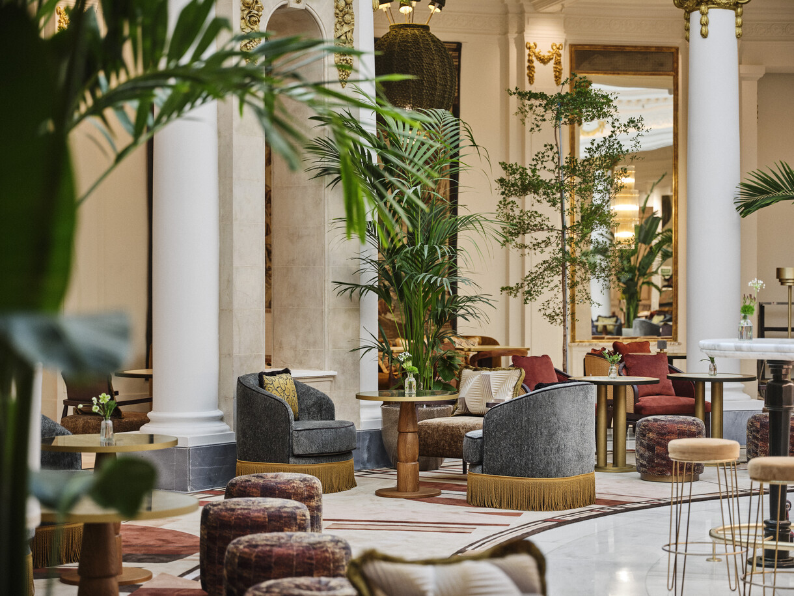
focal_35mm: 79
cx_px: 397
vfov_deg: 18.7
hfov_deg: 24.7
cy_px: 298
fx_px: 1812
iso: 400
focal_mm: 100
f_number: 4
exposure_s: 1/25
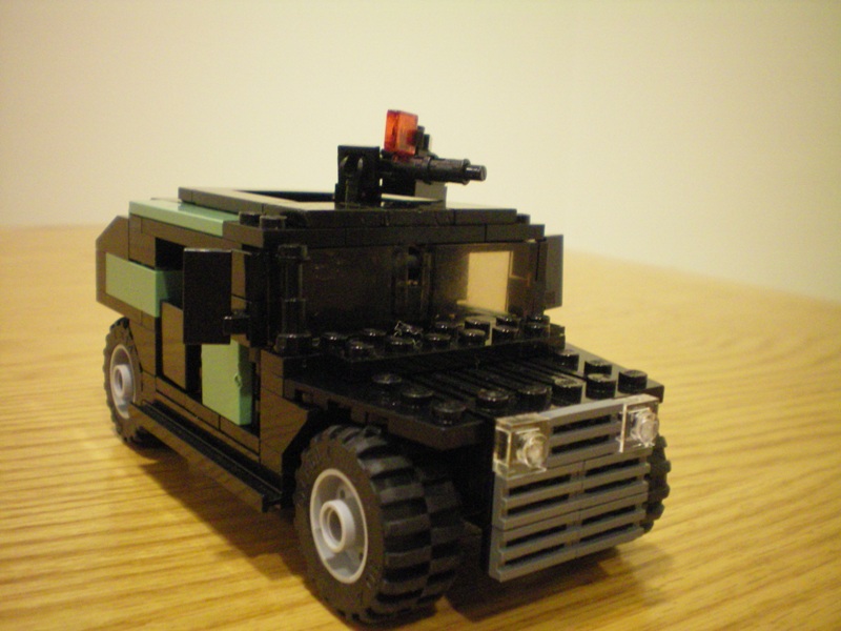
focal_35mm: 38
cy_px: 316
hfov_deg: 49.0
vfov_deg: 37.7
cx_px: 420
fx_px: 923
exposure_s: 1/20
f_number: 3.1
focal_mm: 6.3
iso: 400
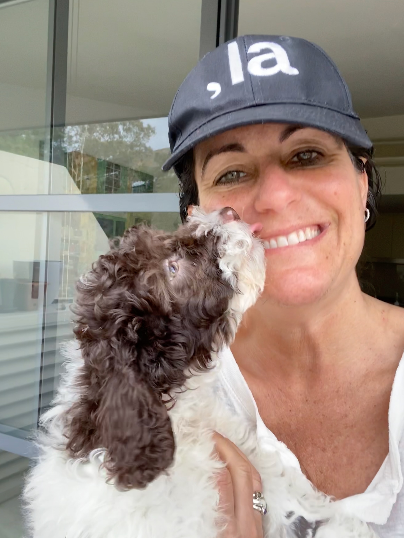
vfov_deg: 60.0
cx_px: 202
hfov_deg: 46.8
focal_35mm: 30
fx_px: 467
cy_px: 269
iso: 80
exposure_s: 1/122
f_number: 2.2
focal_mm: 2.71
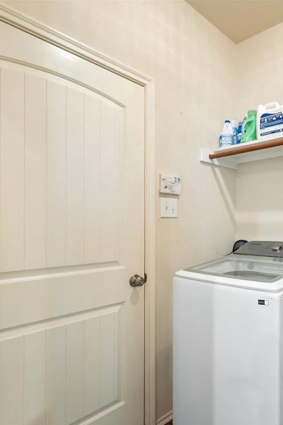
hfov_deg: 50.8
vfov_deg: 78.5
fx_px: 259
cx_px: 254
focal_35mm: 22
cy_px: 222
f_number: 9
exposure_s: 10
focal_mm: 14
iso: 200
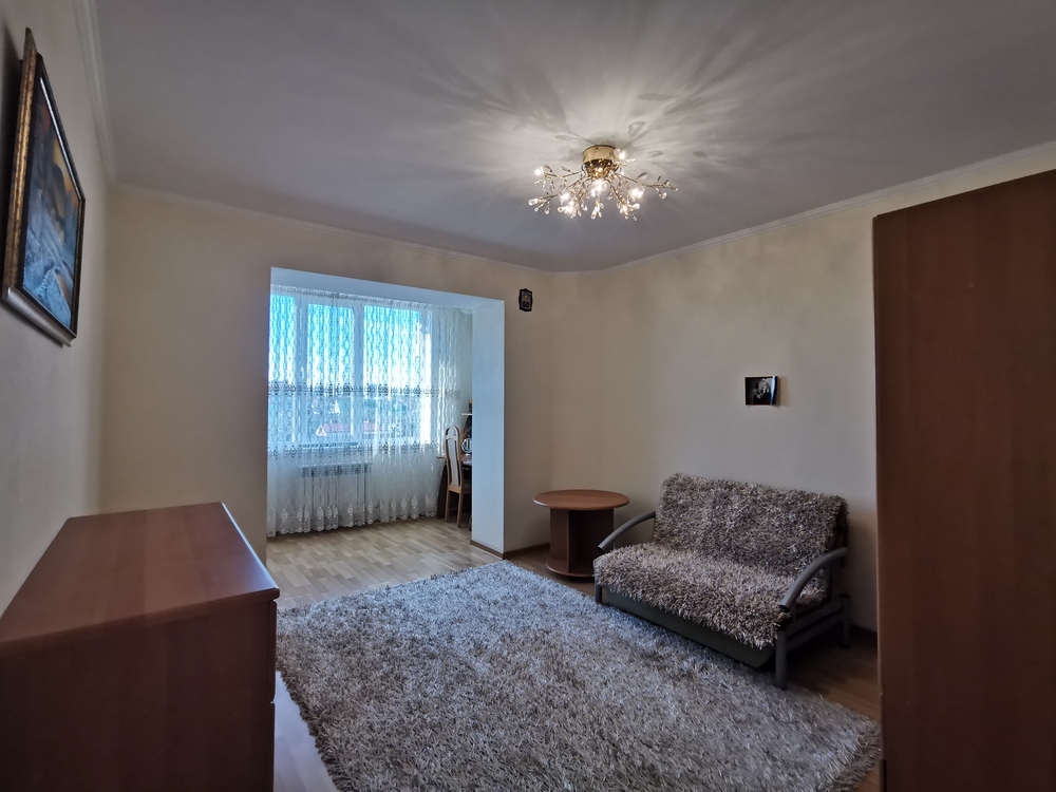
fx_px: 519
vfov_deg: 74.7
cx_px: 528
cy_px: 396
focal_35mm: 17
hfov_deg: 91.0
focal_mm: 2.23
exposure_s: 1/100
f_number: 2.2
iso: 100
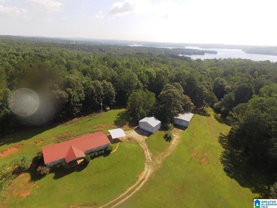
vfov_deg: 66.0
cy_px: 104
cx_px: 138
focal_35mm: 20
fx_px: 160
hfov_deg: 81.7
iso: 100
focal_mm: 3.61
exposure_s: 1/894
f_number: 2.8
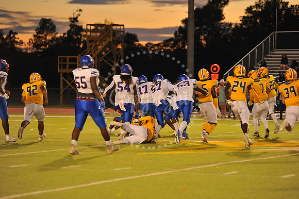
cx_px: 150
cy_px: 100
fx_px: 1287
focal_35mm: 155
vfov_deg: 8.8
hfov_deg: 13.3
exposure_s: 1/250
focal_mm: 155
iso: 2000
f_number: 3.2
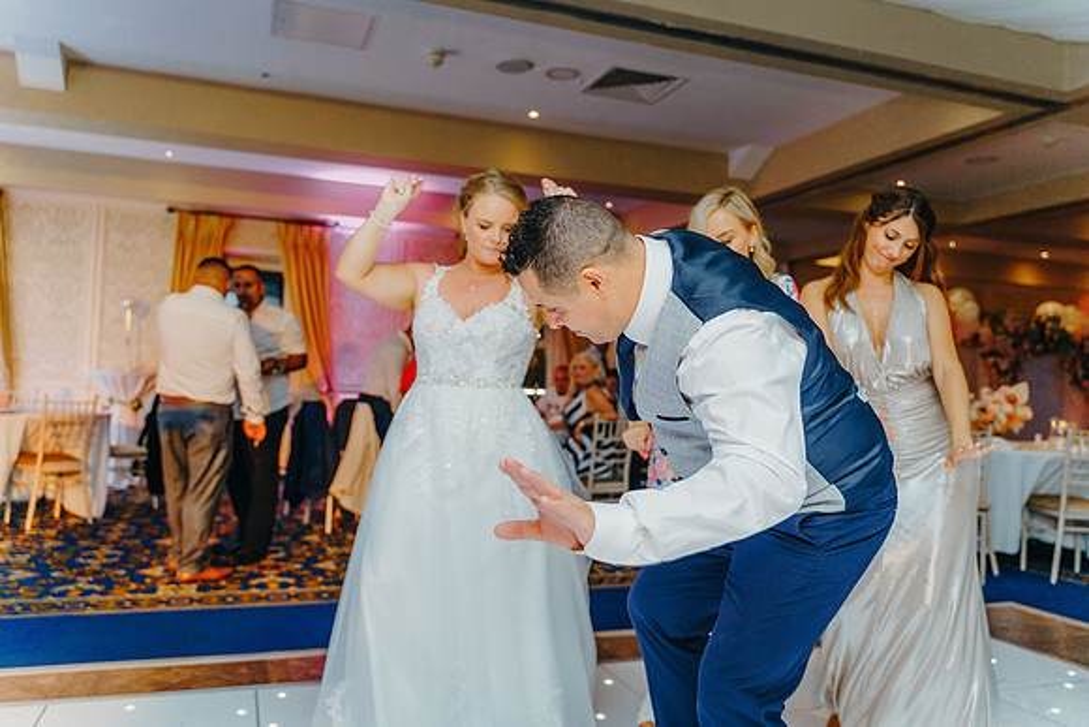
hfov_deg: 63.6
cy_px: 364
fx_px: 877
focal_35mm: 29
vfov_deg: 45.0
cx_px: 544
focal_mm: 29
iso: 1600
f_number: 2.8
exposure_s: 1/200
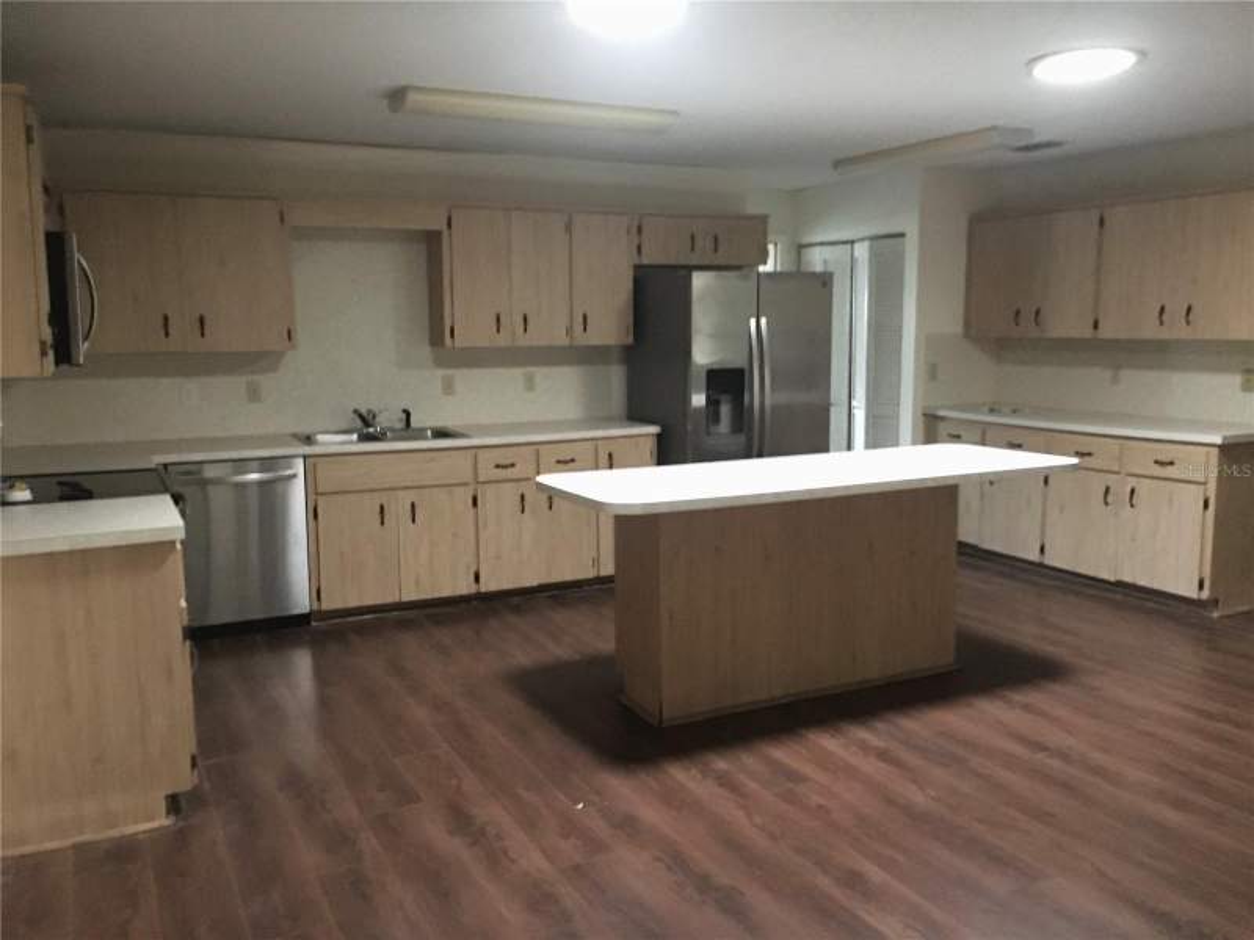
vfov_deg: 48.2
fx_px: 1051
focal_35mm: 29
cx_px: 627
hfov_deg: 61.7
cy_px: 470
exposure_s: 1/15
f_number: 2.2
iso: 320
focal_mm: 4.15
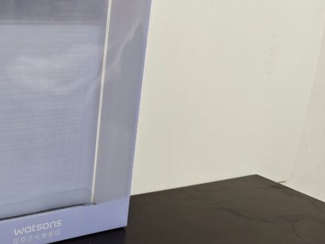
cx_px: 7
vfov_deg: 31.5
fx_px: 432
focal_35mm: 46
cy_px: 114
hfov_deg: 37.3
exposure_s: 1/50
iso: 787
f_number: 1.88
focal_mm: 5.56
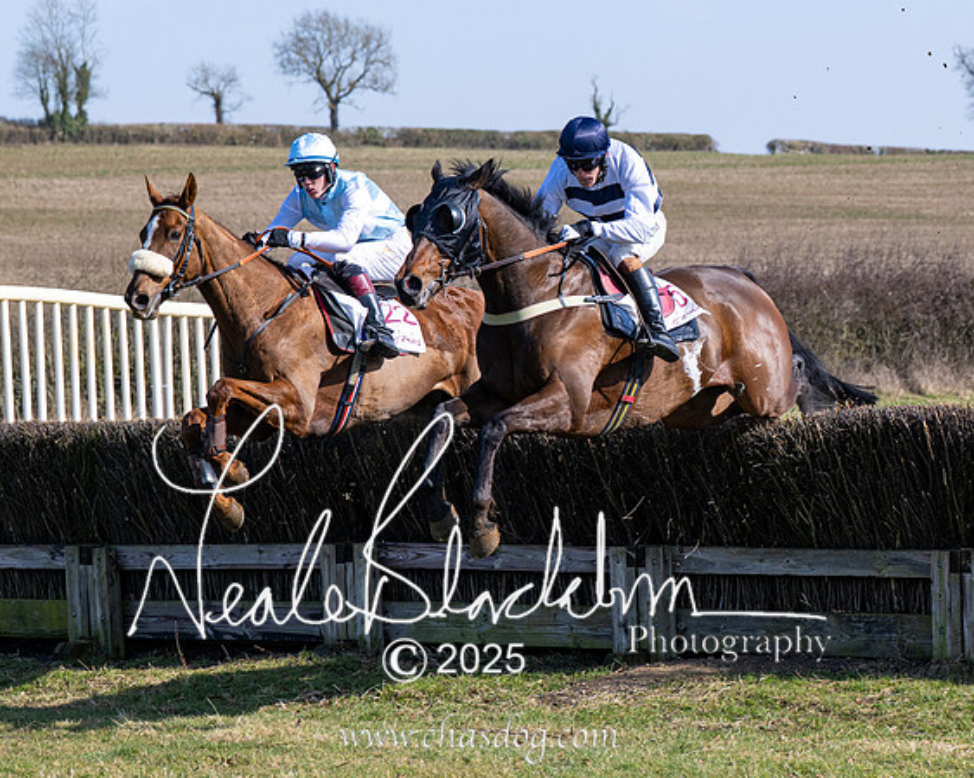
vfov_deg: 10.5
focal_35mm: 147
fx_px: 4237
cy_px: 331
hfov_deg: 13.1
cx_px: 516
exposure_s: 1/2500
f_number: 4
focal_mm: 74
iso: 200
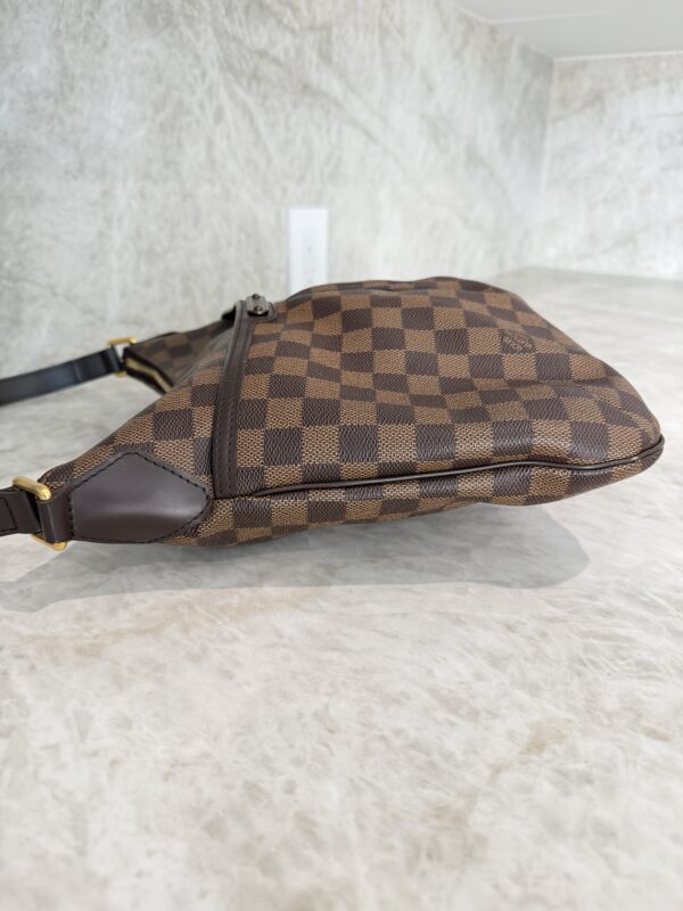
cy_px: 456
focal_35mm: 24
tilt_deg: -22.3
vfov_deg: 71.6
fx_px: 631
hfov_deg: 56.8
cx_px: 342
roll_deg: -1.9
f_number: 1.78
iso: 160
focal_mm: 6.76
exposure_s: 1/60
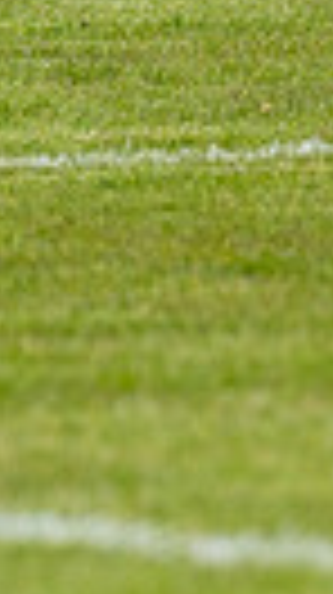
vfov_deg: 2.0
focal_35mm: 1069
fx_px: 16824
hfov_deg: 1.1
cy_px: -434
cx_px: 511
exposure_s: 1/2000
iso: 400
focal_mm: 170
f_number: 4
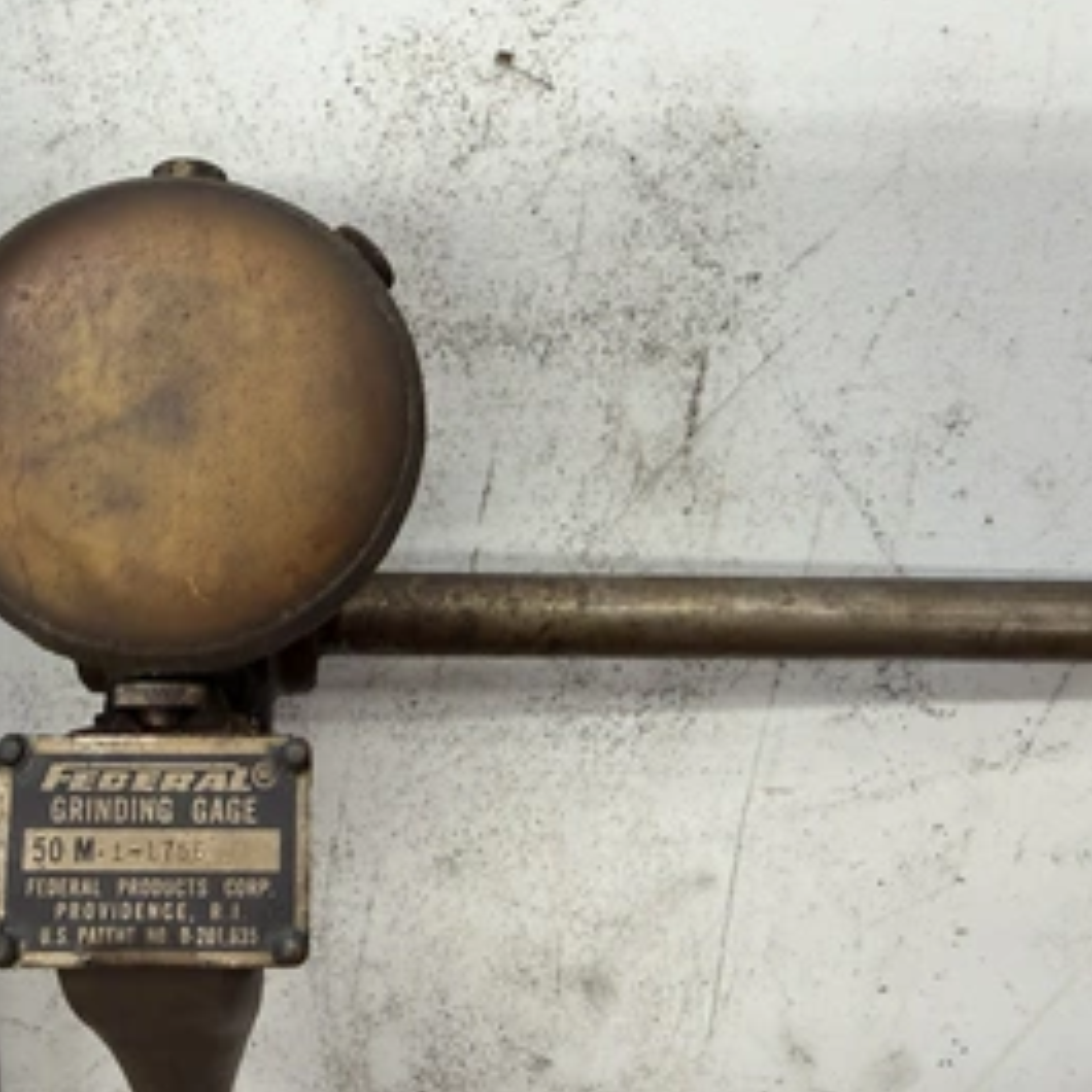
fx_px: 1142
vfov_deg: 51.0
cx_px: 416
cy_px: 499
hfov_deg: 50.6
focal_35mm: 32
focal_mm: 2.22
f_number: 2.2
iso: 160
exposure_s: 1/60
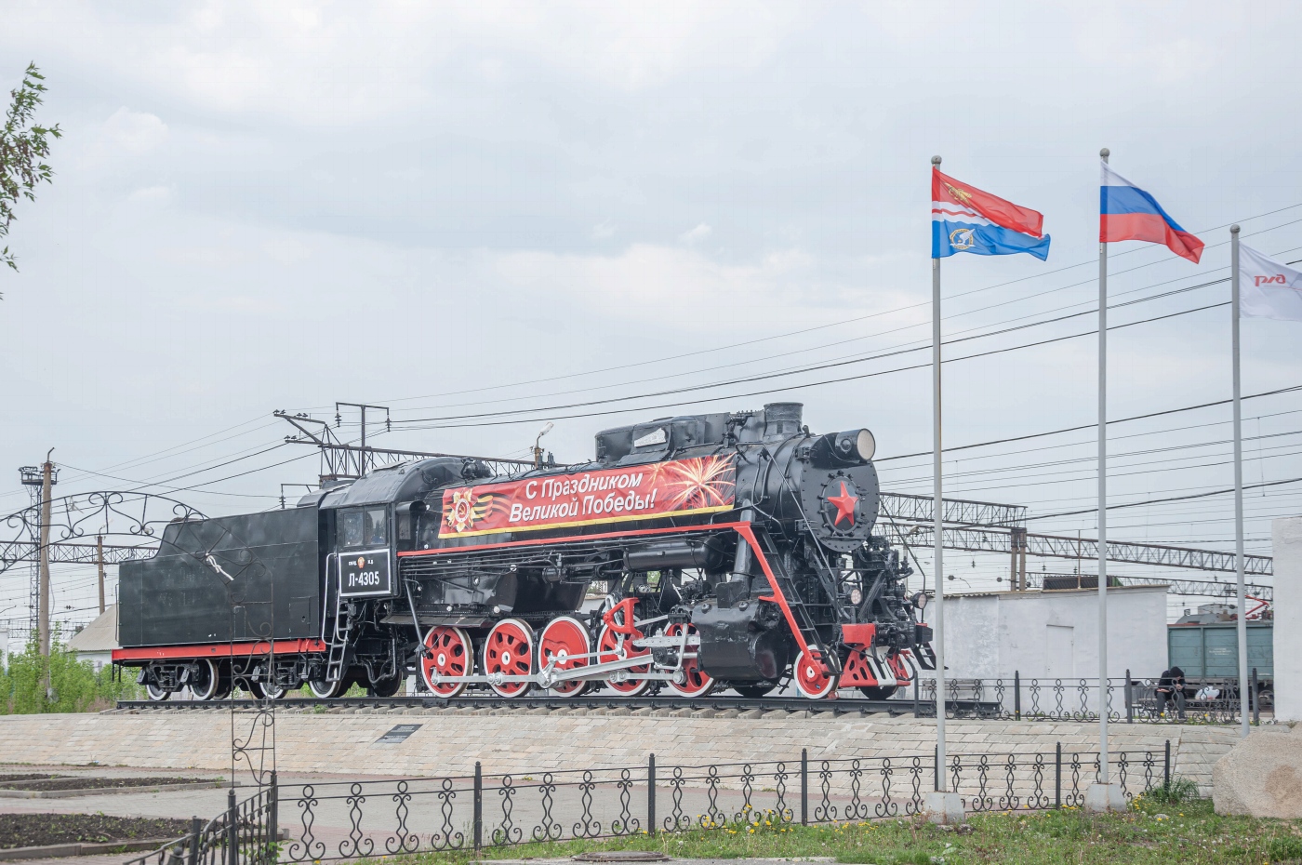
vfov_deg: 22.6
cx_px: 651
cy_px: 432
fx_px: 2167
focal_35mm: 60
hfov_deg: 33.4
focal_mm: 40
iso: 400
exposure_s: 1/800
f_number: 8
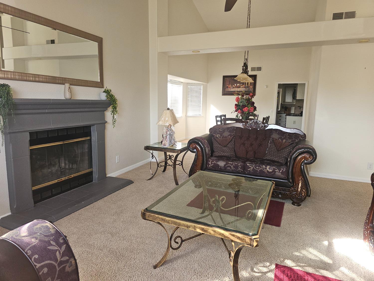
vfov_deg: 58.9
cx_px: 187
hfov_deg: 73.9
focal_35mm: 23
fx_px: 248
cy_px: 140
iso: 100
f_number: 1.7
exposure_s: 1/60
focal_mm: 6.3
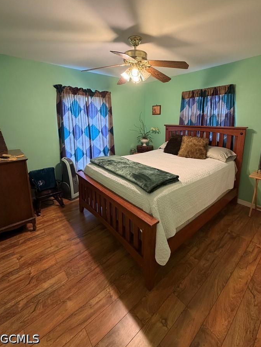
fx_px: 161
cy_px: 149
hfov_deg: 78.0
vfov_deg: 93.9
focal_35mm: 16
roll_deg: -0.2
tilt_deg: -10.9
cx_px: 140
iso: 320
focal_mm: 2.22
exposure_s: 1/60
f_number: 2.2
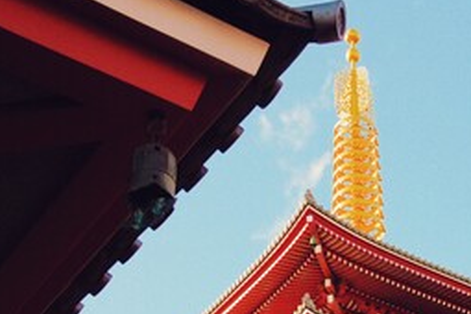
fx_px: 1387
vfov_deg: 12.5
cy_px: 410
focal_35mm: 106
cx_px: 451
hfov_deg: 18.8
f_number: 4
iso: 200
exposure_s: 1/1000
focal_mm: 24
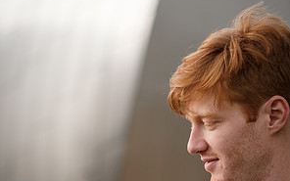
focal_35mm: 130
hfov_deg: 16.1
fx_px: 1027
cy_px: 158
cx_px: 146
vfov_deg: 10.0
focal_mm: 56
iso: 400
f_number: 2
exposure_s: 1/2000
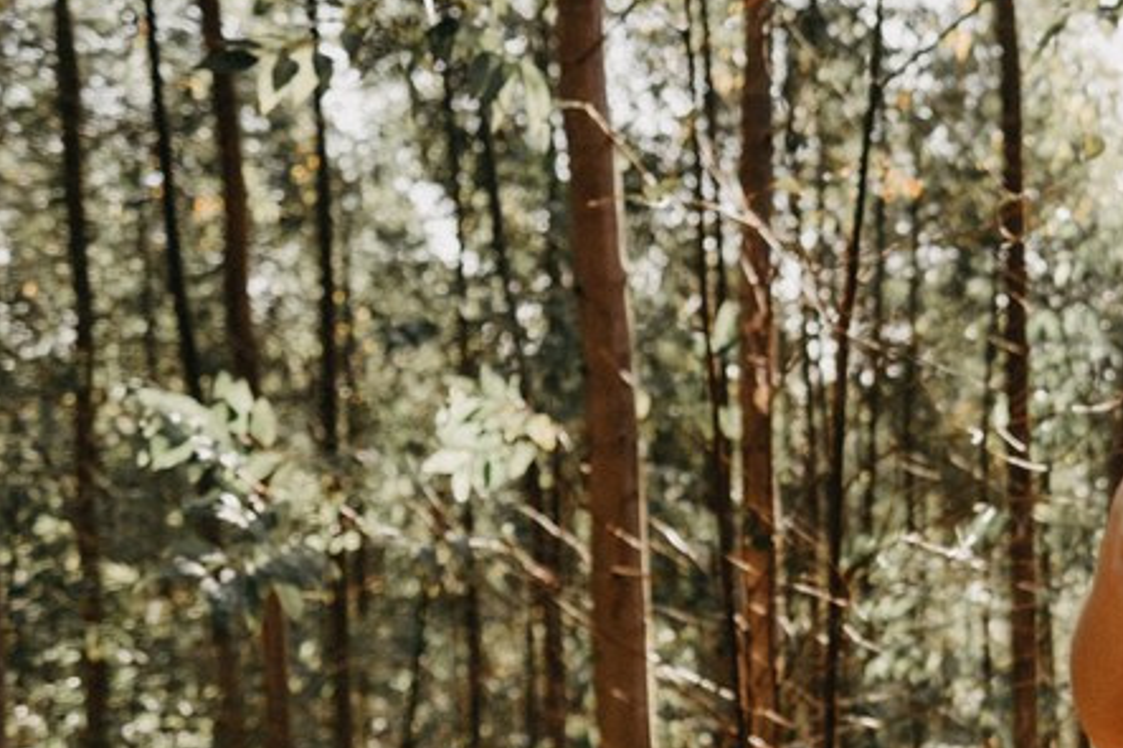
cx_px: 1316
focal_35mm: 65
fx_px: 2027
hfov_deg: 27.6
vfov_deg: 20.8
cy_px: 494
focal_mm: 16
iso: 160
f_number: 1.8
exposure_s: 1/500
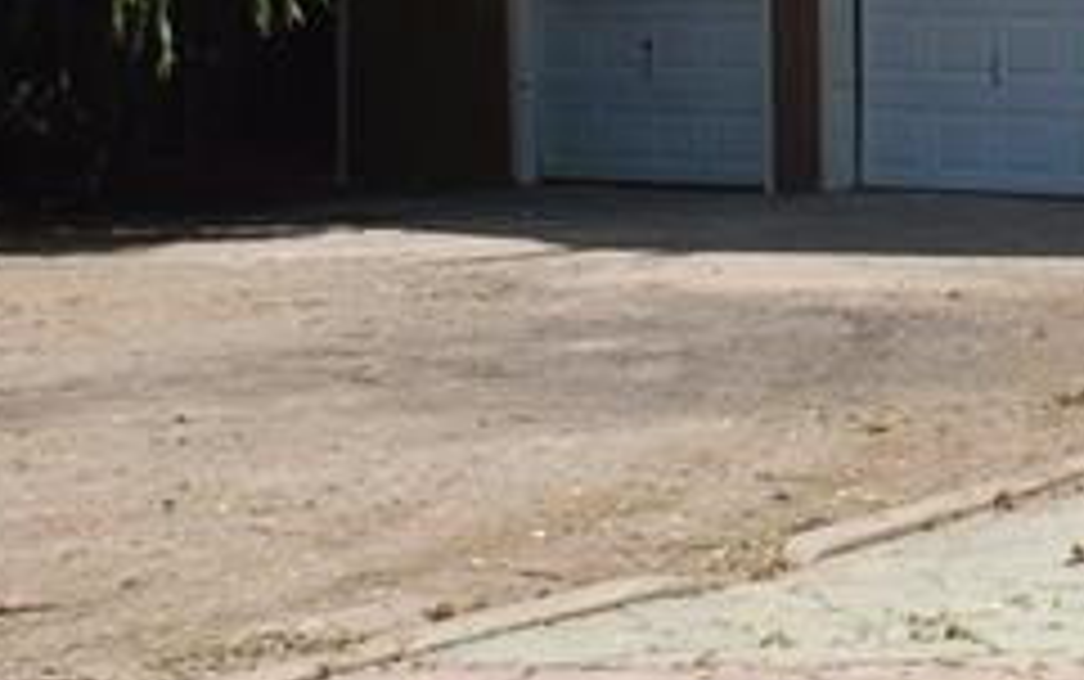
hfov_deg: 10.5
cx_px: 2199
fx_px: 5381
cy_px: -372
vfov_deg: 7.1
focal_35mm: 182
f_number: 7.1
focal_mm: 28
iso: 100
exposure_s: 1/200
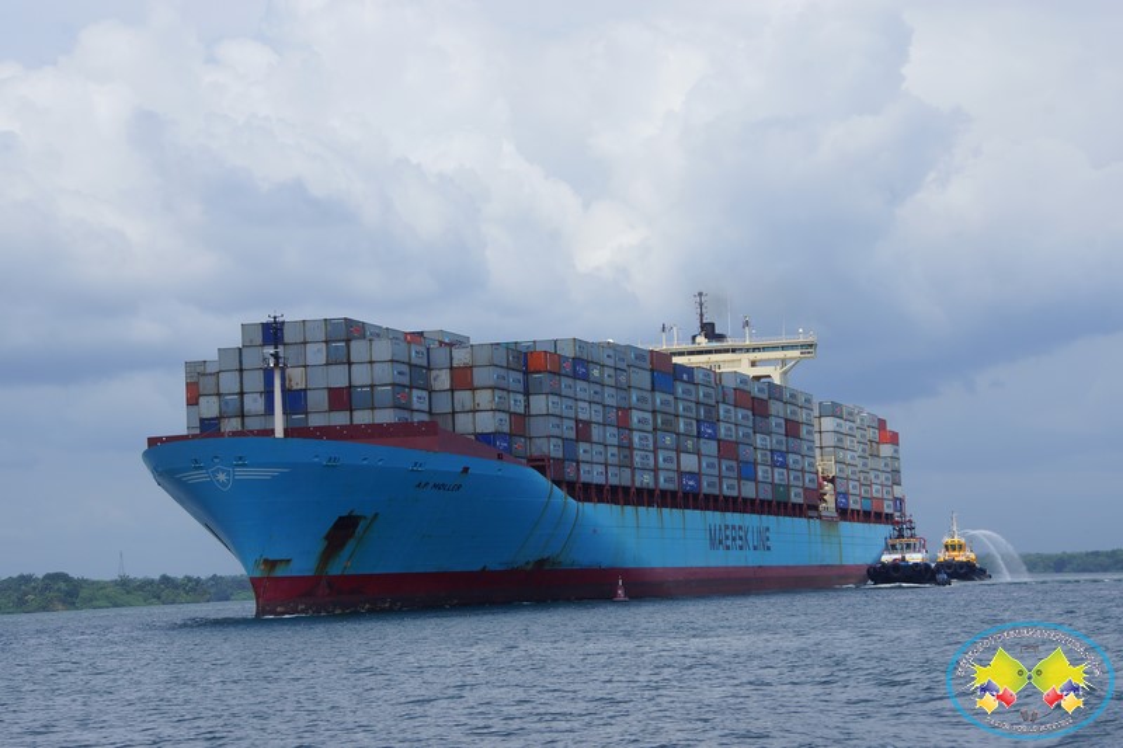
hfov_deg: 22.6
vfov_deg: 15.2
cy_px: 374
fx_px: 2807
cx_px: 562
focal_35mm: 90
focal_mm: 60
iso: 100
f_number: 13
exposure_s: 1/200
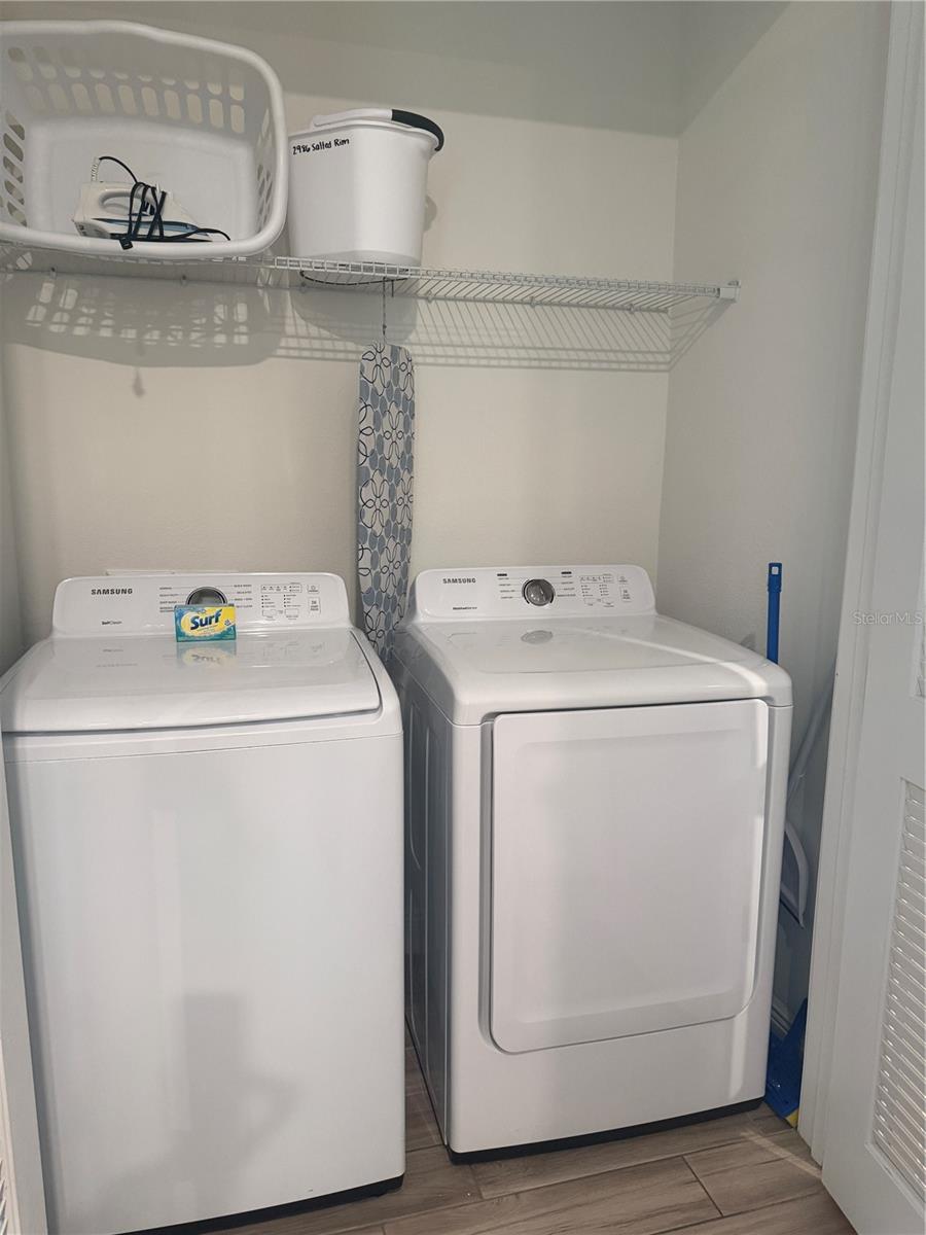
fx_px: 856
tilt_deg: -10.1
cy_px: 618
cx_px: 463
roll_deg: -1.0
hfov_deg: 56.8
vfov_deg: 71.6
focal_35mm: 24
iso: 320
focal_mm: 6.76
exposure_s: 1/60
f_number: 1.78
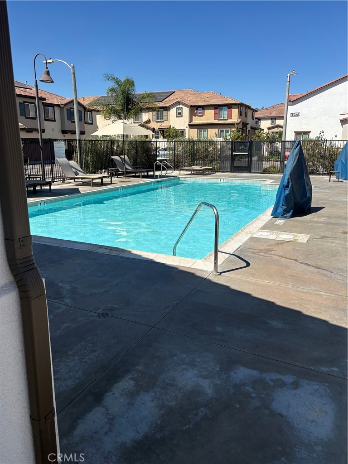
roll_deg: -0.2
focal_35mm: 26
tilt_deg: -14.4
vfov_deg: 67.3
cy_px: 232
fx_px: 349
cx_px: 174
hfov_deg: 53.1
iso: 50
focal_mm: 5.96
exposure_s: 1/3831
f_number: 1.6
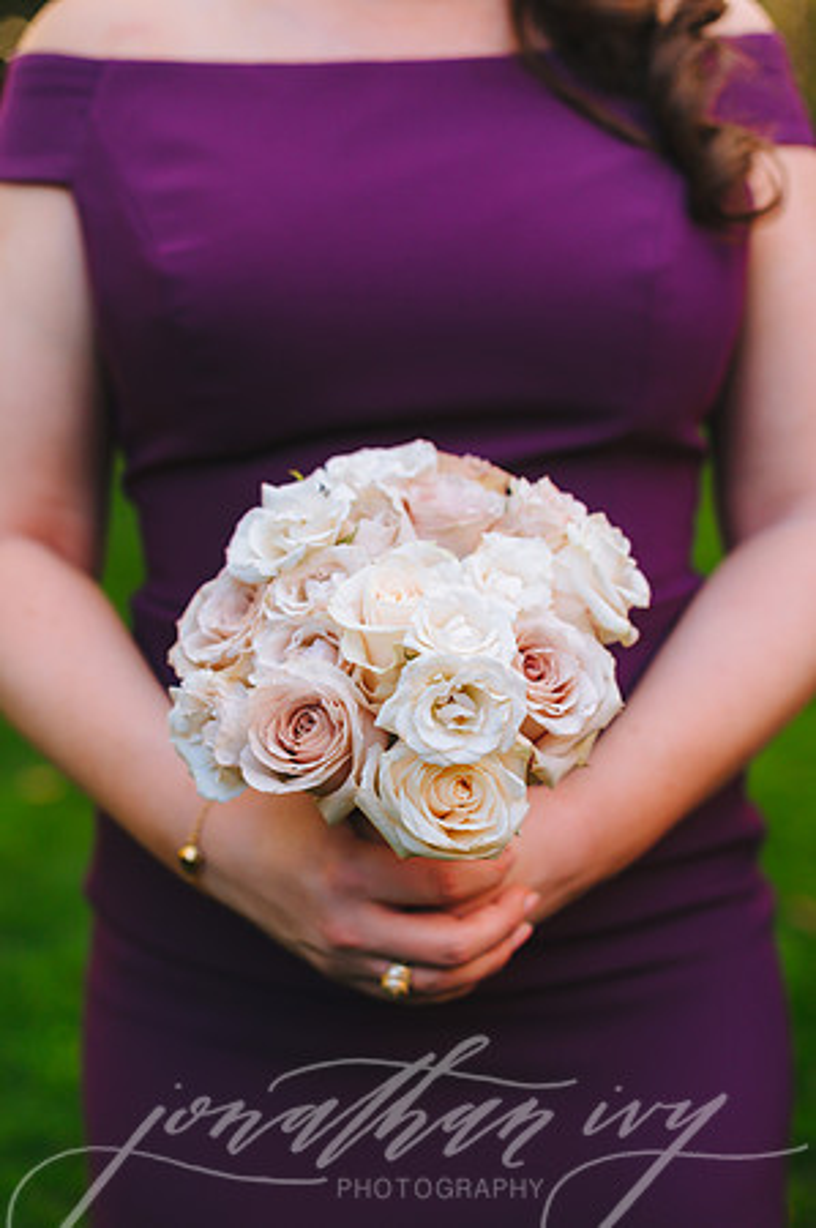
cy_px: 614
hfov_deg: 26.9
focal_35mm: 50
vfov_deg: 39.6
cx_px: 408
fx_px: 1704
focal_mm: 50
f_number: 3.2
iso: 400
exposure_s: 1/250
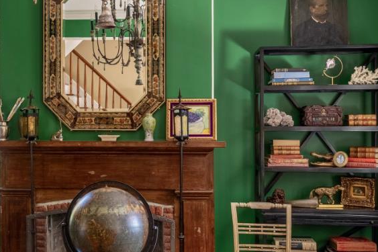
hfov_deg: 38.7
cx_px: 105
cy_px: 130
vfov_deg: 26.9
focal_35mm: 50
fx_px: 526
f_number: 7.1
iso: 400
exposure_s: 1/100
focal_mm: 18.8
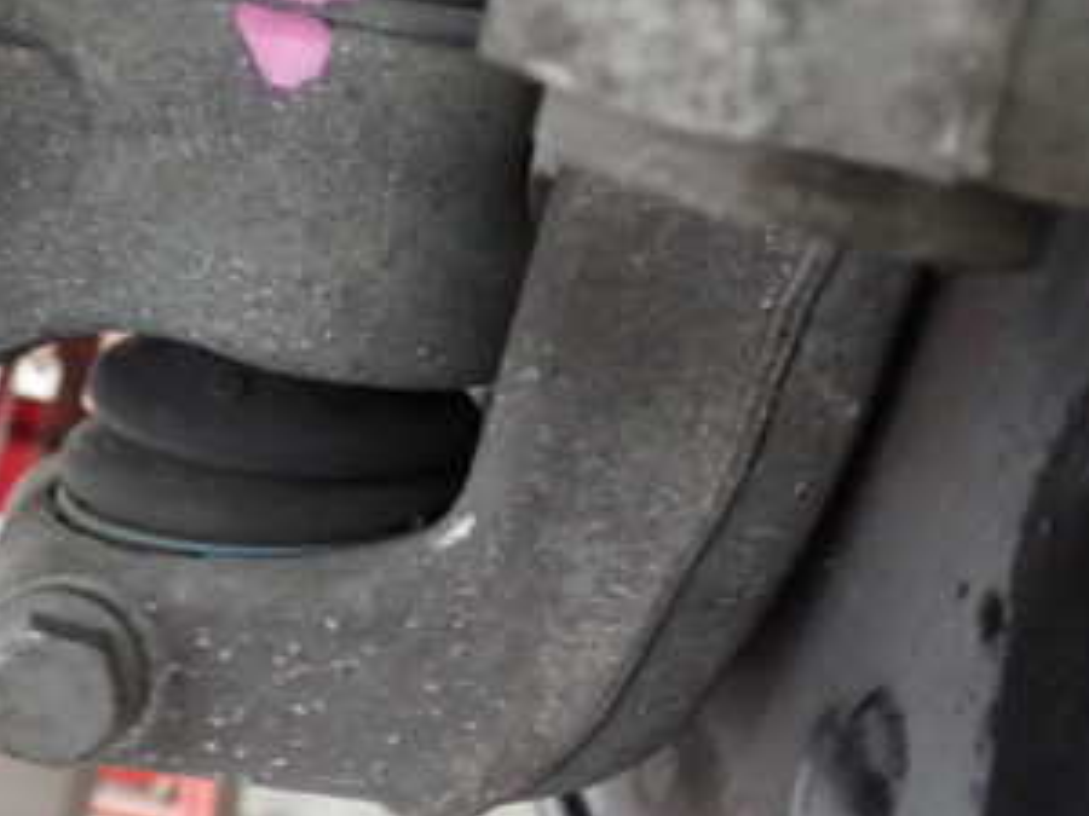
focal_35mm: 60
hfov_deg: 31.8
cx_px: 316
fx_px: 1888
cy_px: 341
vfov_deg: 24.4
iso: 800
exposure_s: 1/20
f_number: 2.3
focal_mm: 5.4
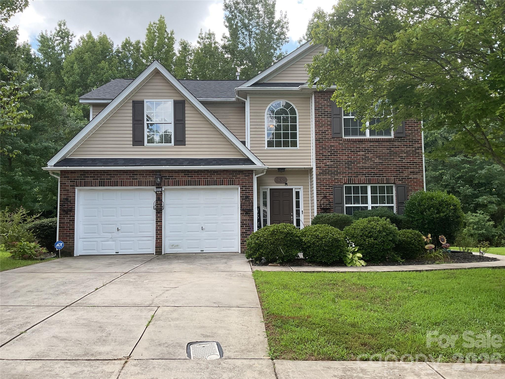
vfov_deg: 48.2
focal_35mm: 29
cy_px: 190
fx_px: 423
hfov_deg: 61.7
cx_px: 252
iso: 16
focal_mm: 3
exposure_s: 1/331
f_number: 1.8
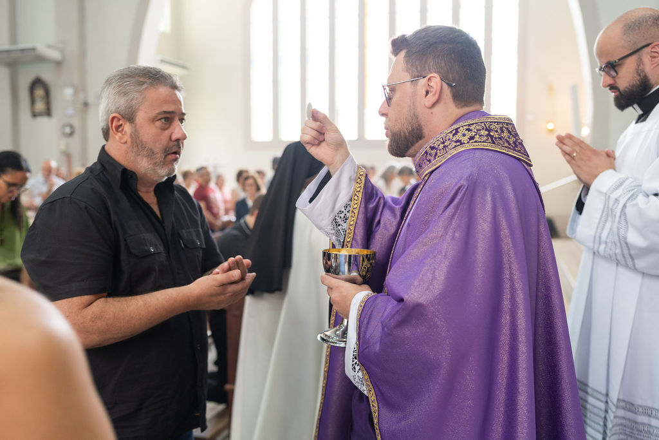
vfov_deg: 37.5
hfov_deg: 53.9
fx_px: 648
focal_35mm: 35
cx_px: 330
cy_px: 220
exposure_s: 1/160
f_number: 2.8
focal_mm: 35
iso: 640
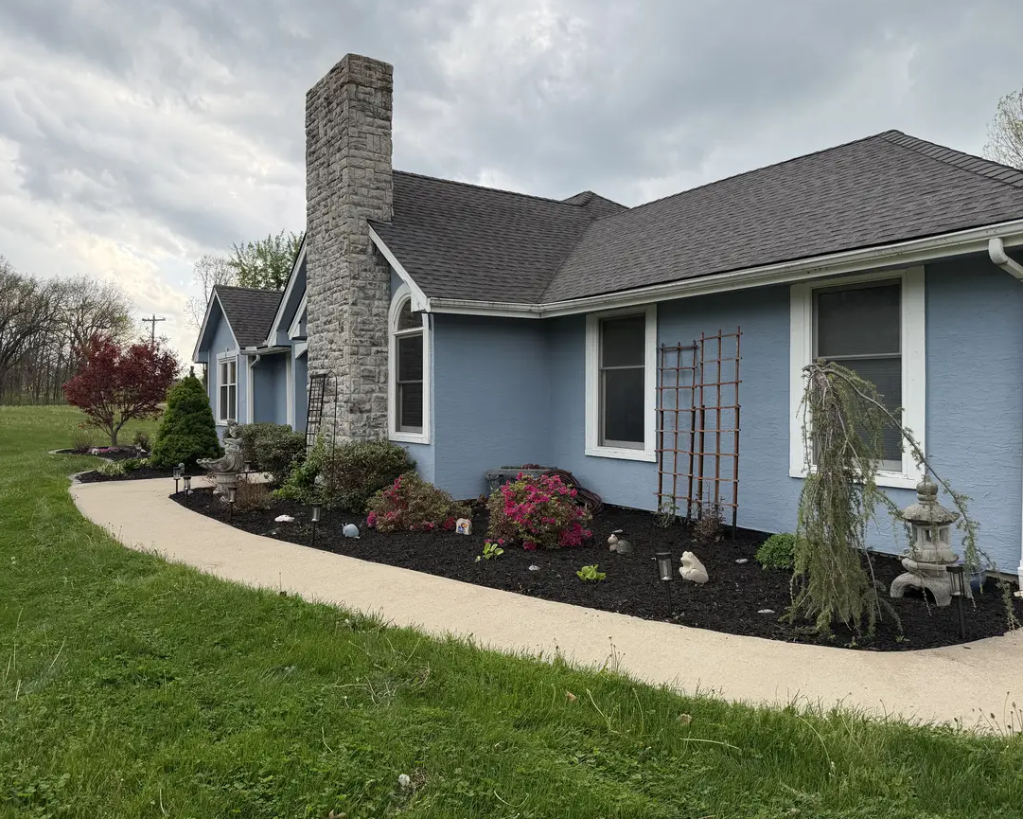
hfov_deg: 66.0
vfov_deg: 54.9
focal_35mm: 26
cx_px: 502
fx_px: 787
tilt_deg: +1.7
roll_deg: +0.2
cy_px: 398
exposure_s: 1/992
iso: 80
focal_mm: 6.76
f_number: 1.78
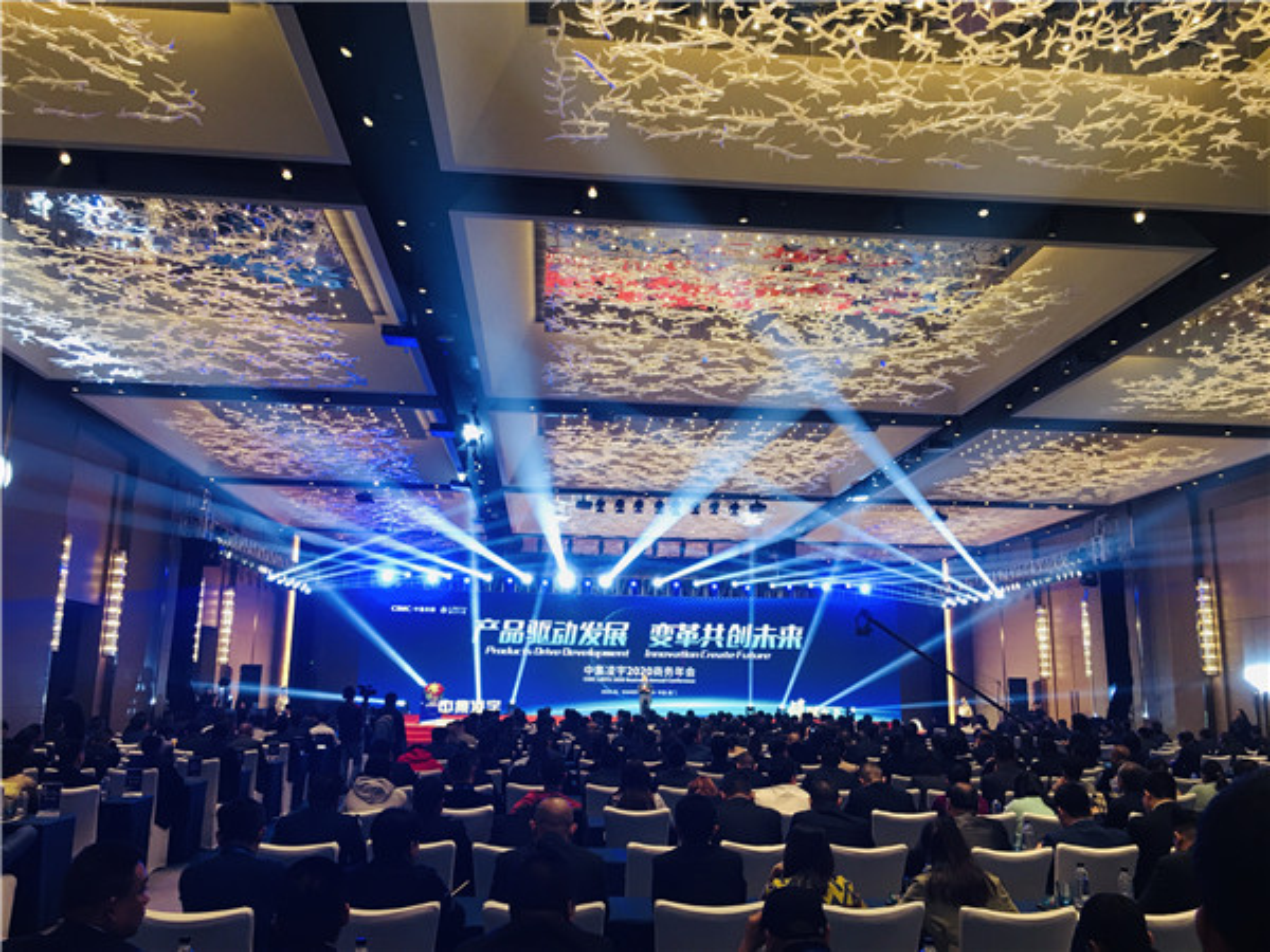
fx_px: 1064
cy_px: 476
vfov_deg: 48.2
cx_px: 635
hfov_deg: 61.7
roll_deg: -0.8
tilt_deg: +11.3
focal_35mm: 29
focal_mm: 4.15
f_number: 2.2
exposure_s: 1/17
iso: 32
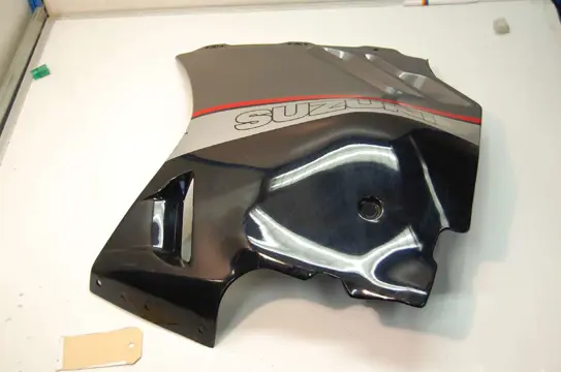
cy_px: 186
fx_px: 723
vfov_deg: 28.8
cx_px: 280
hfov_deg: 42.4
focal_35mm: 46
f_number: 4.5
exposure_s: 1/40
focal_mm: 31
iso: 400
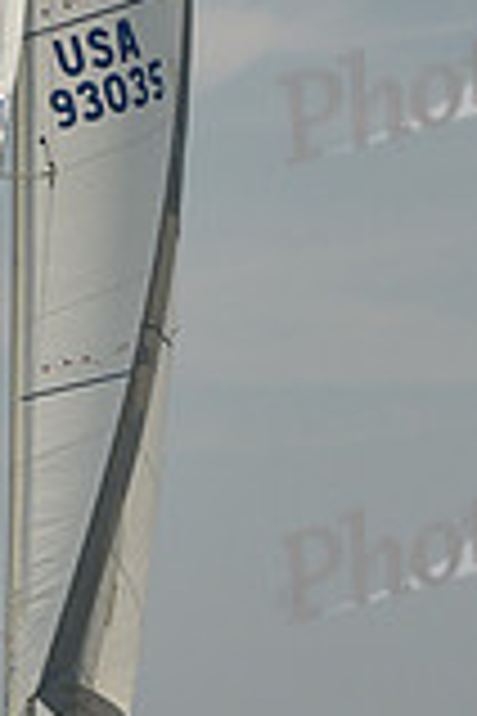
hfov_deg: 5.4
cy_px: -122
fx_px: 5068
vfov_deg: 8.0
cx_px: 47
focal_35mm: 255
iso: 320
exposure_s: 1/1000
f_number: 8
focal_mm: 70
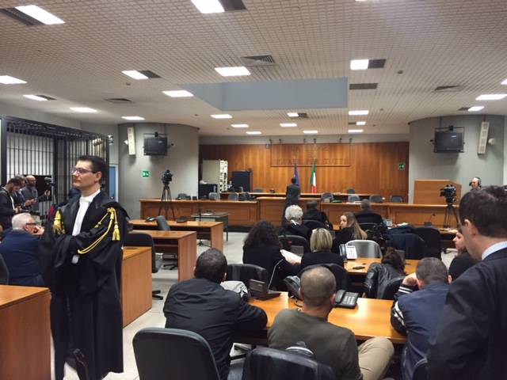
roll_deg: -0.5
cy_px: 190
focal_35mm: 29
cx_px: 254
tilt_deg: -0.5
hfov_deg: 61.7
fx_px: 425
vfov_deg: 48.2
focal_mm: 4.15
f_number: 2.2
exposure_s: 1/17
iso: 250
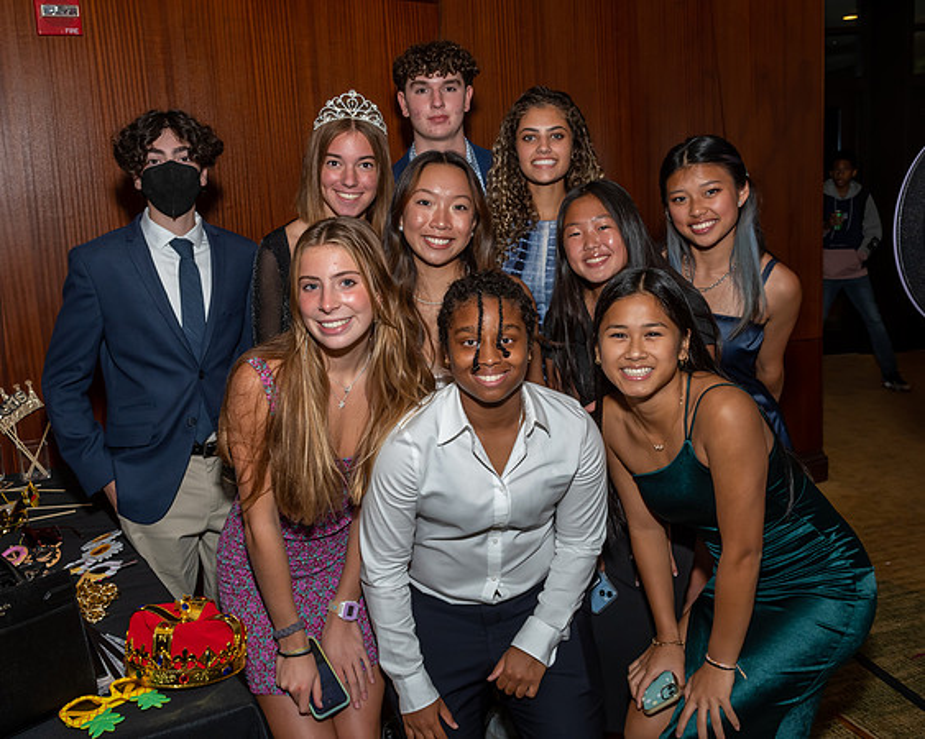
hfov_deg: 47.9
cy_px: 361
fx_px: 1040
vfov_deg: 39.1
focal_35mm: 38
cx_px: 445
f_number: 8
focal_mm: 22
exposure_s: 1/250
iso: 500
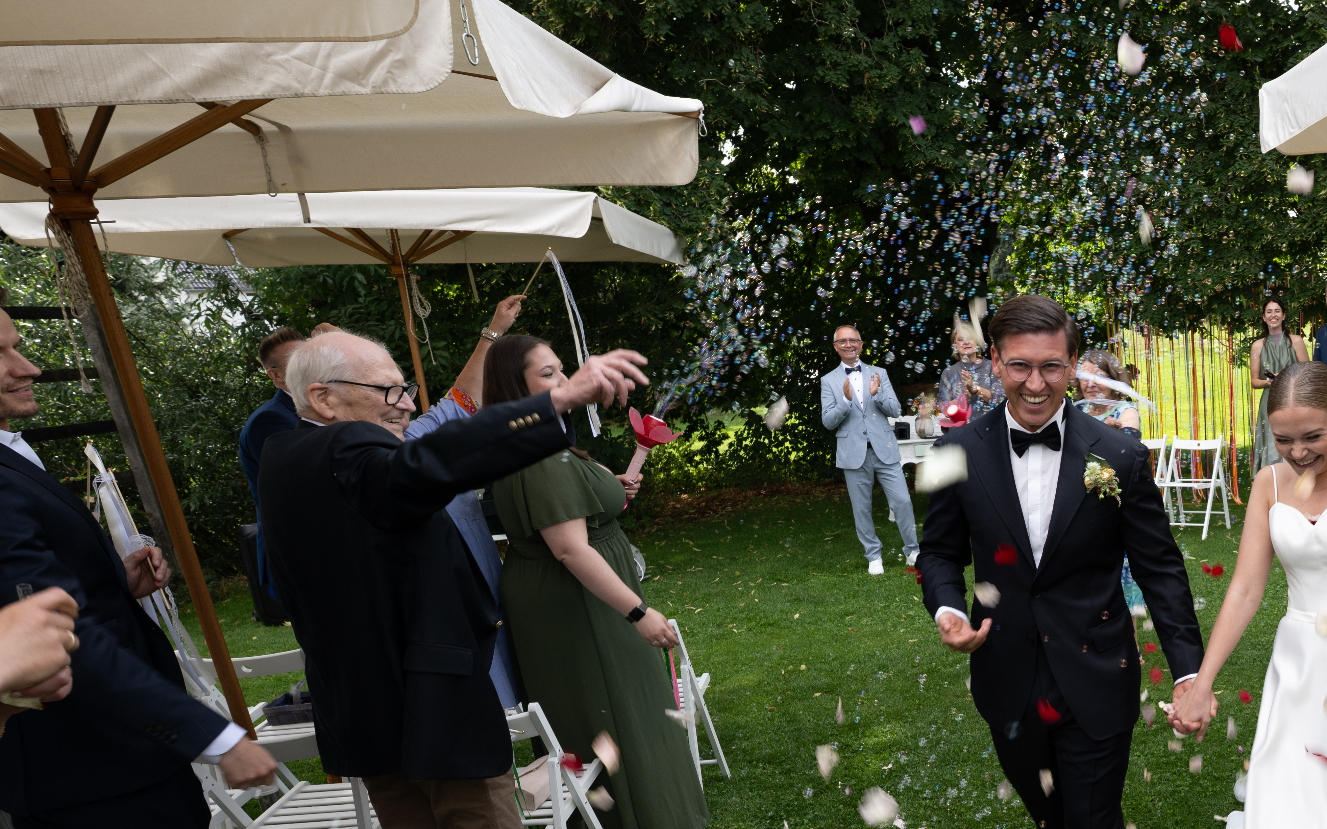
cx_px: 1178
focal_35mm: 30
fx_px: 1085
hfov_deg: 55.2
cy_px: 687
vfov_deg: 39.8
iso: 100
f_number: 5.6
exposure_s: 1/80
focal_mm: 14
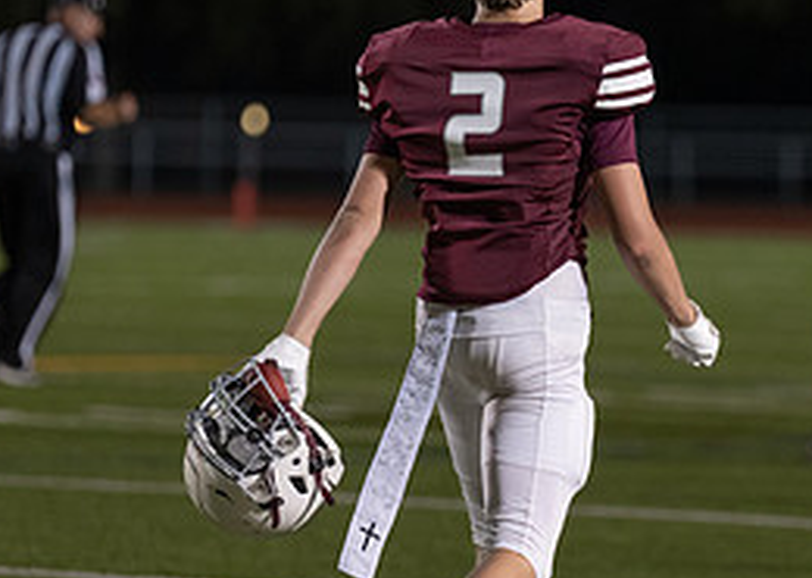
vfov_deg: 3.5
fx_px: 9397
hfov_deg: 4.9
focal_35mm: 408
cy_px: 317
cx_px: 603
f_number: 2.8
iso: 1600
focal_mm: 164
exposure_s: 1/640
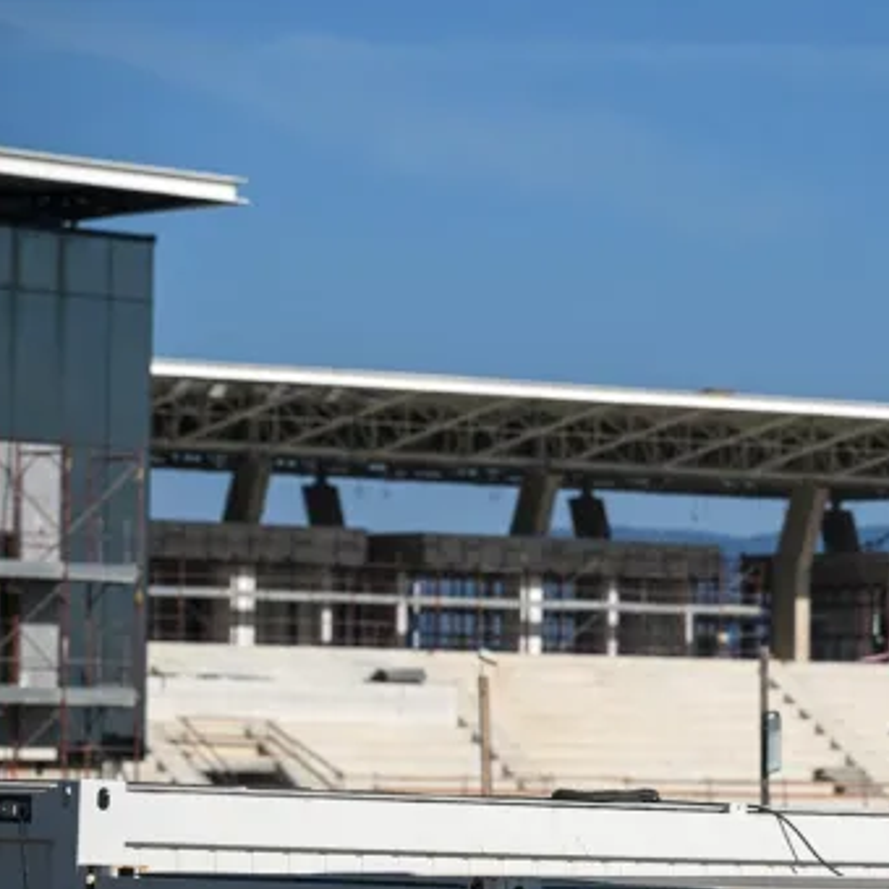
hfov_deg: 7.7
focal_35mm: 228
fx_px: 6625
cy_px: 566
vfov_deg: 7.7
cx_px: 771
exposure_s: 1/5000
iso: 250
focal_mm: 120
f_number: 5
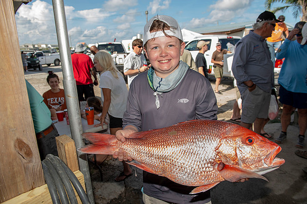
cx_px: 154
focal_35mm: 24
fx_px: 205
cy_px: 102
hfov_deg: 73.8
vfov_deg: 53.1
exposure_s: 1/125
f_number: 6.3
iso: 50
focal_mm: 24
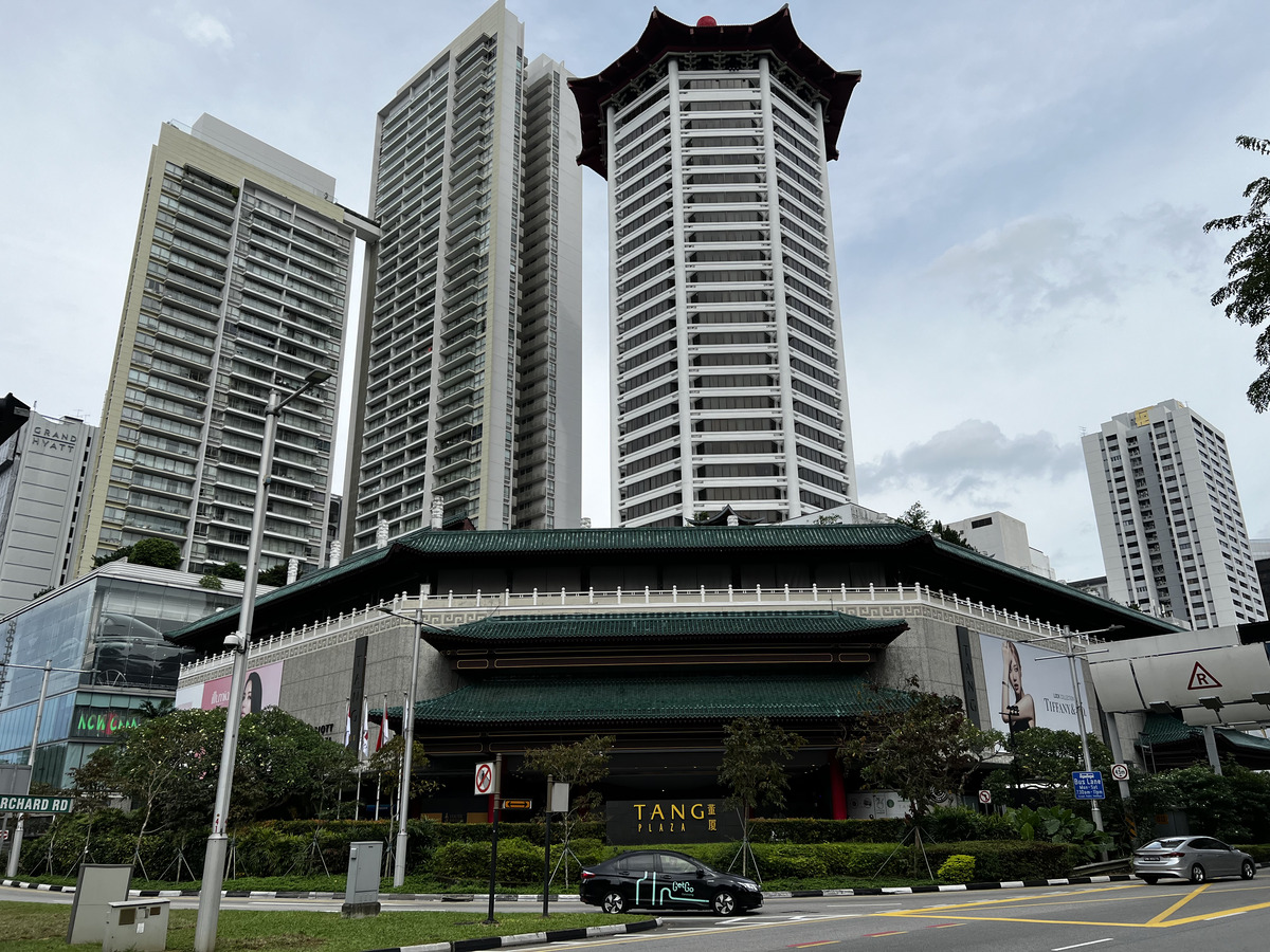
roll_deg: +1.4
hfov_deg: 67.3
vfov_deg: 53.1
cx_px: 635
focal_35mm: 26
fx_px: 954
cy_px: 476
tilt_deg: +19.8
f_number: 1.5
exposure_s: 1/5076
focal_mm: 5.7
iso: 50
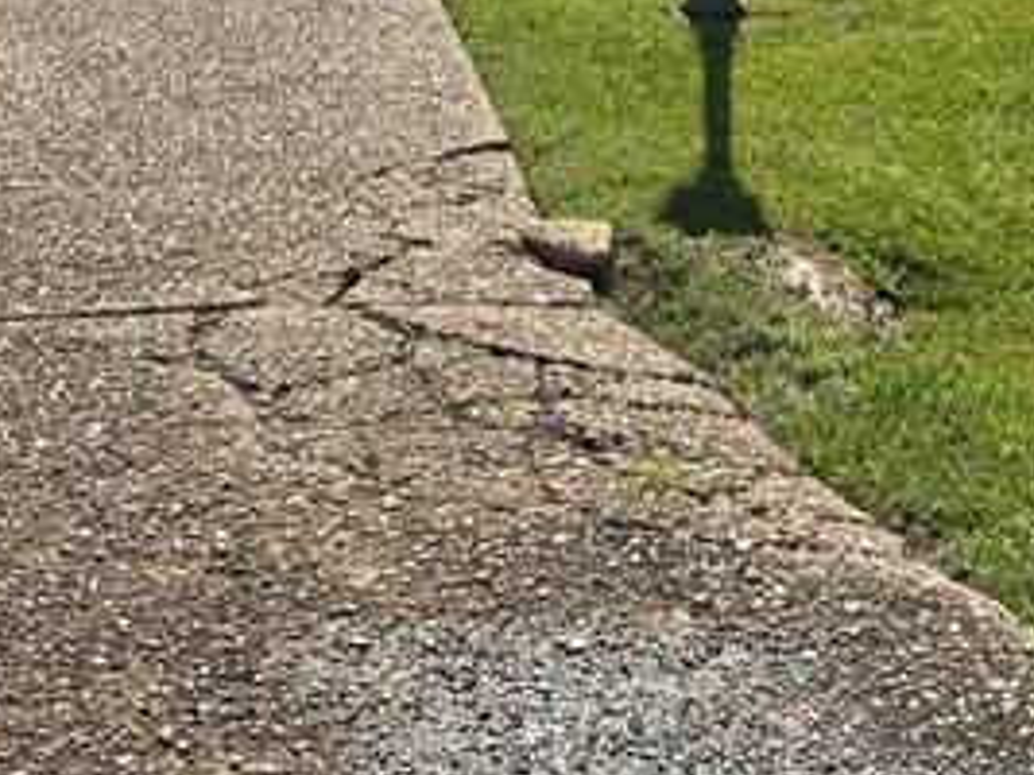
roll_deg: +0.3
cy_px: -577
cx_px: 689
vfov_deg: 14.3
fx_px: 2747
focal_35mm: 92
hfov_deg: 21.2
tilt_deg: +0.3
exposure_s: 1/6173
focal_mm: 6.76
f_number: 1.78
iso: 80
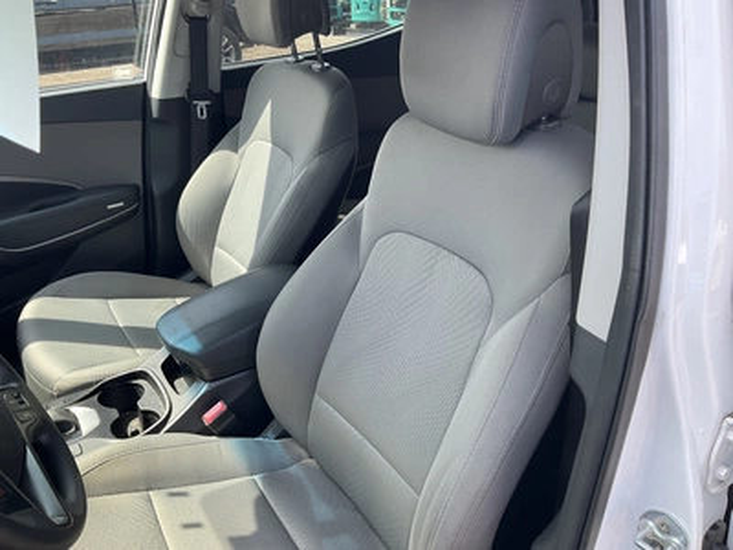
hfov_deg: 61.7
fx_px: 614
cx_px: 366
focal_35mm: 29
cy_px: 275
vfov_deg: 48.2
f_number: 1.8
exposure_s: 1/200
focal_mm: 3
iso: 20
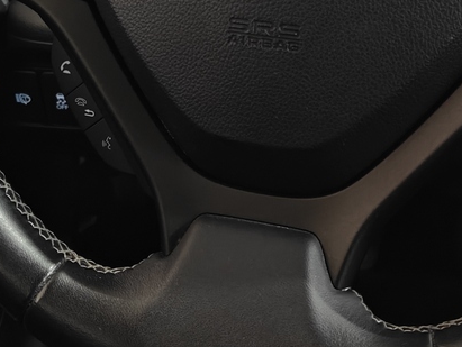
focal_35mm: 84
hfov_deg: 23.3
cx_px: 219
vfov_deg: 16.9
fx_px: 1122
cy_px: -61
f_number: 1.8
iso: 160
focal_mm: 5.59
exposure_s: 1/33
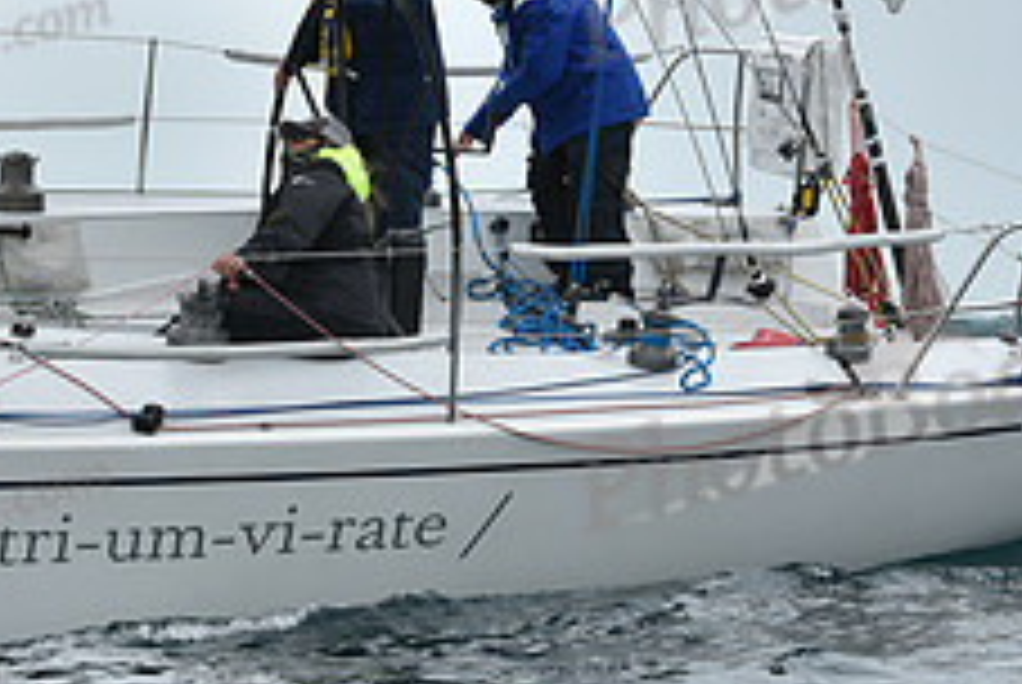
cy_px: 245
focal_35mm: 255
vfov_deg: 5.4
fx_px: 7248
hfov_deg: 8.1
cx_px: 347
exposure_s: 1/800
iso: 250
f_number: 6.3
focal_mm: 100
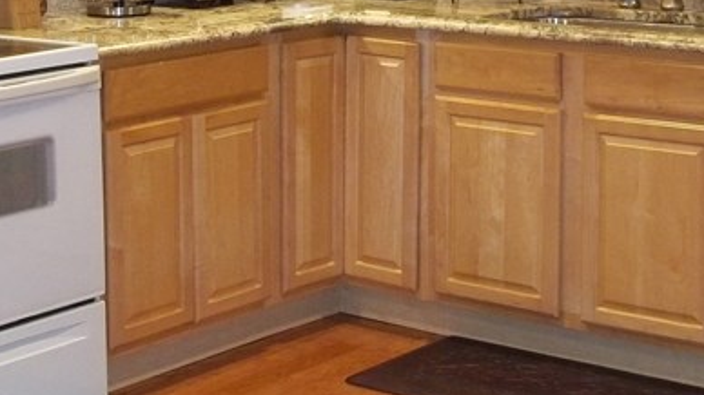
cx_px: 276
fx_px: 1717
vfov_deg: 13.1
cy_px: 56
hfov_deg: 23.1
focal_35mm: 92
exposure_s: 1/30
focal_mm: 5.7
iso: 160
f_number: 2.9
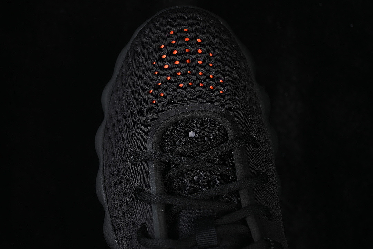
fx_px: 777
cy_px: 124
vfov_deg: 18.2
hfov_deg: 27.0
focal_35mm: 75
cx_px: 186
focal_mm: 50
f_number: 6.3
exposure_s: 1/50
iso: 160
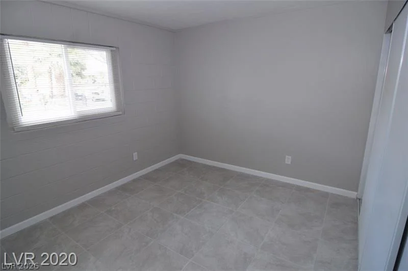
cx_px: 204
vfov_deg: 67.3
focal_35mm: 18
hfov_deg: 90.0
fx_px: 204
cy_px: 136
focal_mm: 12
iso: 200
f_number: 5
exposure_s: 1/25
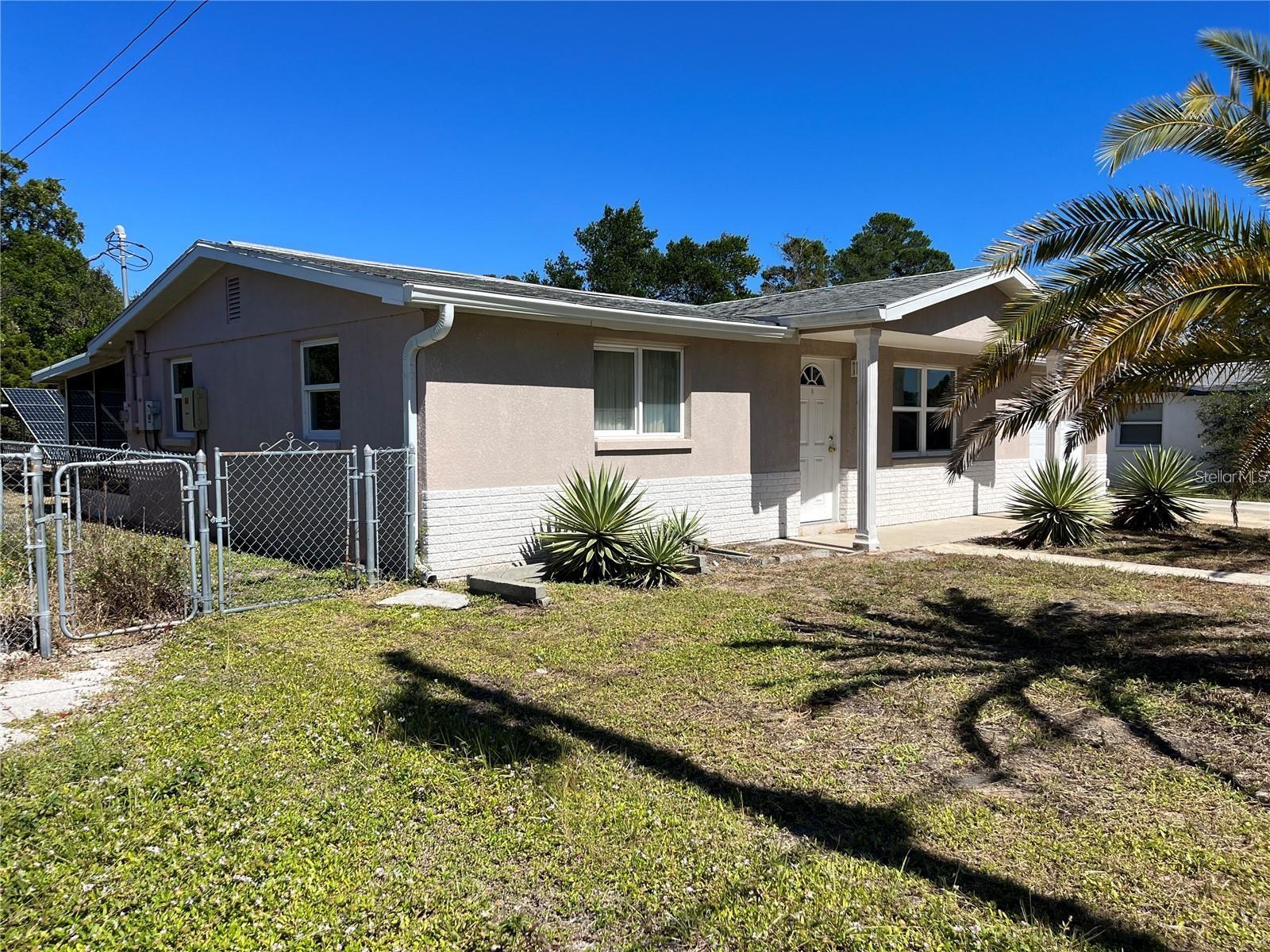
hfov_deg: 67.3
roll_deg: +0.2
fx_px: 954
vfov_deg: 53.1
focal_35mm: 26
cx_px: 635
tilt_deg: -3.7
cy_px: 476
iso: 50
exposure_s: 1/4484
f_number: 1.6
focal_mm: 5.1
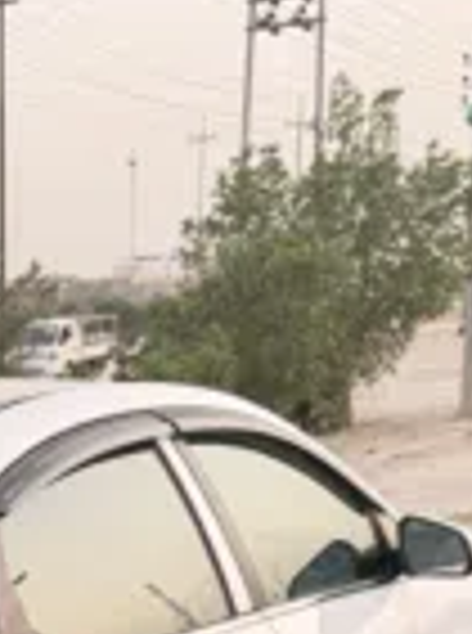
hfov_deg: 15.0
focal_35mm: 91
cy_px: 897
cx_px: -229
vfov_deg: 19.4
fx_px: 1662
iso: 125
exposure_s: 1/123
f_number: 1.78
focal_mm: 6.76
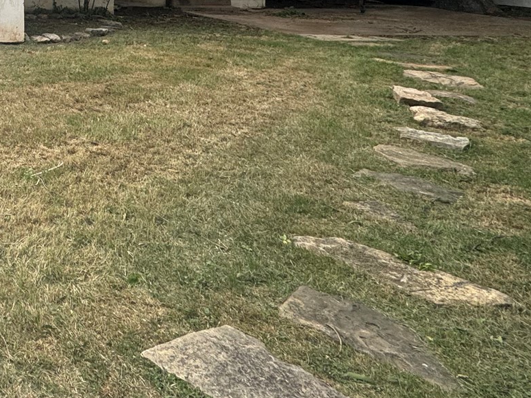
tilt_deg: +3.2
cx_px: -167
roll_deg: +0.2
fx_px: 567
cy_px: -58
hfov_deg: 34.5
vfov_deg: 32.9
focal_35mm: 37
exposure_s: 1/720
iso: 40
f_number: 2.2
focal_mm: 2.22
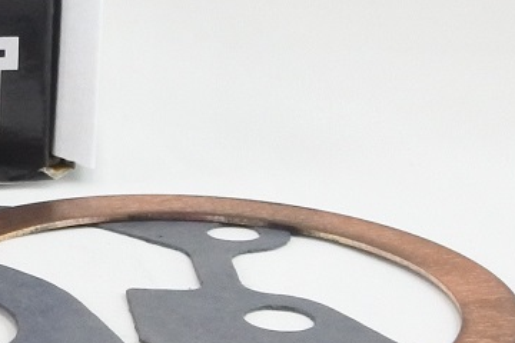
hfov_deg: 7.1
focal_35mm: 277
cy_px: -76
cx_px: -594
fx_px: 3962
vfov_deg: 4.9
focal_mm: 20.6
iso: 720
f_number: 4.8
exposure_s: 1/125
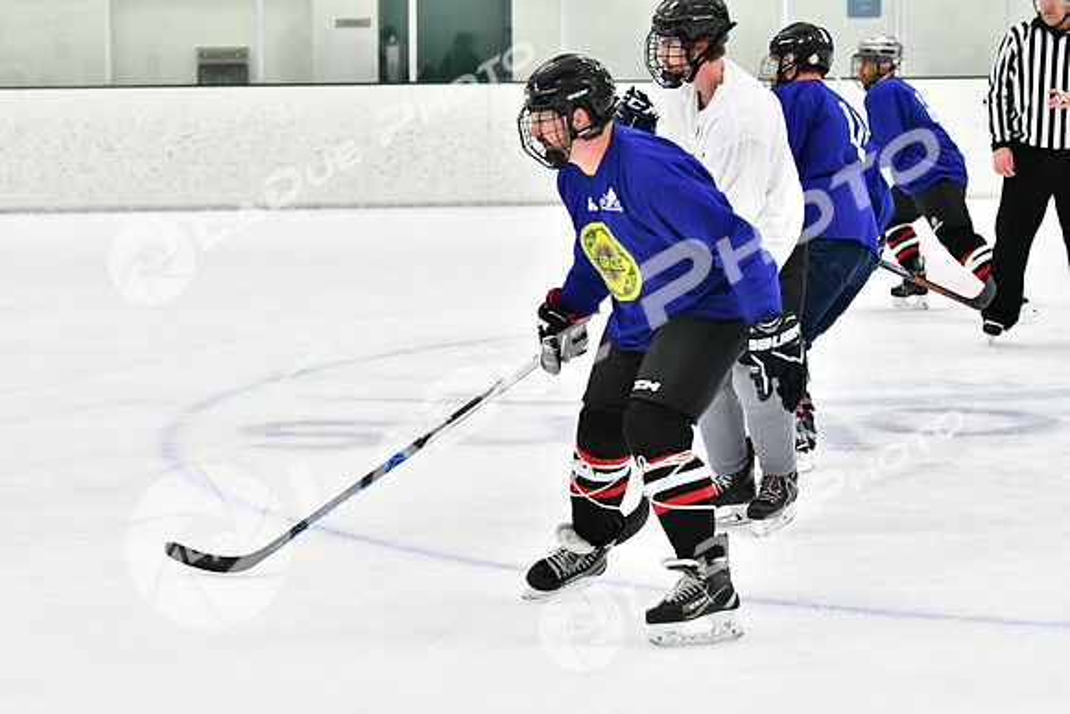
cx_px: 535
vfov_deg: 4.6
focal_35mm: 300
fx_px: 8918
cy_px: 357
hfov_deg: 6.9
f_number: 2.8
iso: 6400
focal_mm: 200
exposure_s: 1/1600
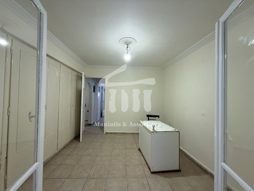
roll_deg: -1.2
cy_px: 96
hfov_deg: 102.1
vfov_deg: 85.7
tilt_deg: +1.5
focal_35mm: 14
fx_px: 103
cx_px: 127
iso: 320
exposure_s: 1/99
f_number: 2.2
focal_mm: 2.22
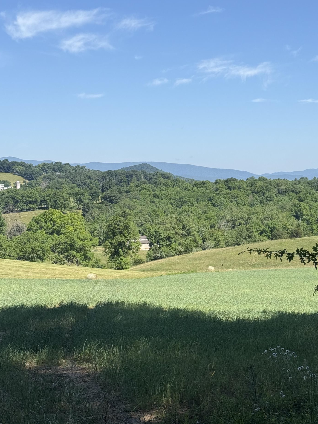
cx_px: 186
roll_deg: +0.3
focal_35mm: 60
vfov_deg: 32.1
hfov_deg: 24.4
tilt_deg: -3.6
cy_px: 242
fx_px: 735
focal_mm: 6.76
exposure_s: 1/3704
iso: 64
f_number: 1.78
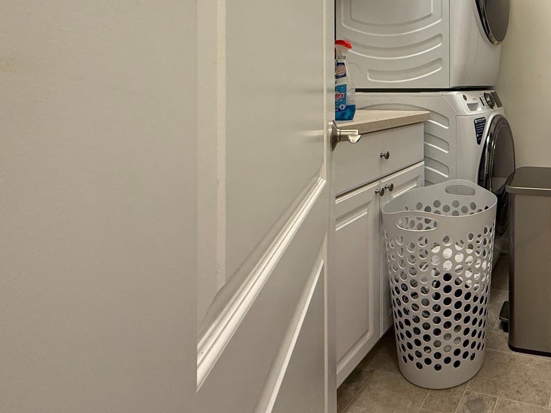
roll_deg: +0.1
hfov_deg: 58.6
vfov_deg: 50.1
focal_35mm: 26
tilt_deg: -0.7
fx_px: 414
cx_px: 485
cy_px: 86
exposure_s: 1/60
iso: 320
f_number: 2.2
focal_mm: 2.22
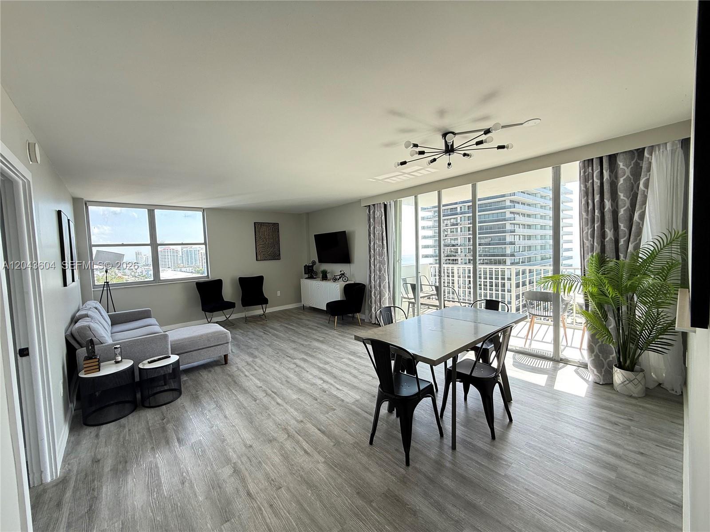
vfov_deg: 85.7
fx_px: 287
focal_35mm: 14
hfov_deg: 102.1
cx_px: 355
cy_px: 266
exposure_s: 1/138
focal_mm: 2.22
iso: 64
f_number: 2.2
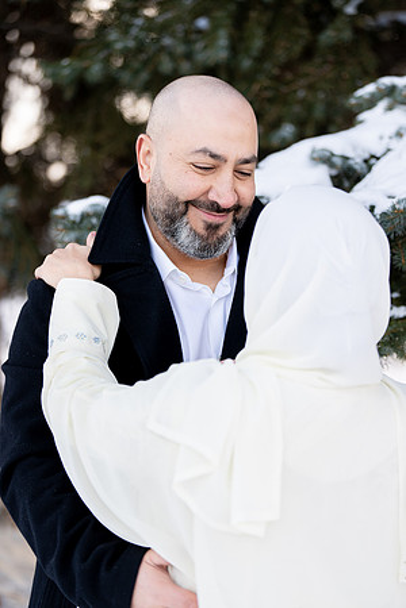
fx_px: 1489
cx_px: 203
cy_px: 304
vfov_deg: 23.1
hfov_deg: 15.5
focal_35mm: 88
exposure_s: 1/160
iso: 100
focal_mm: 88
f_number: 2.8
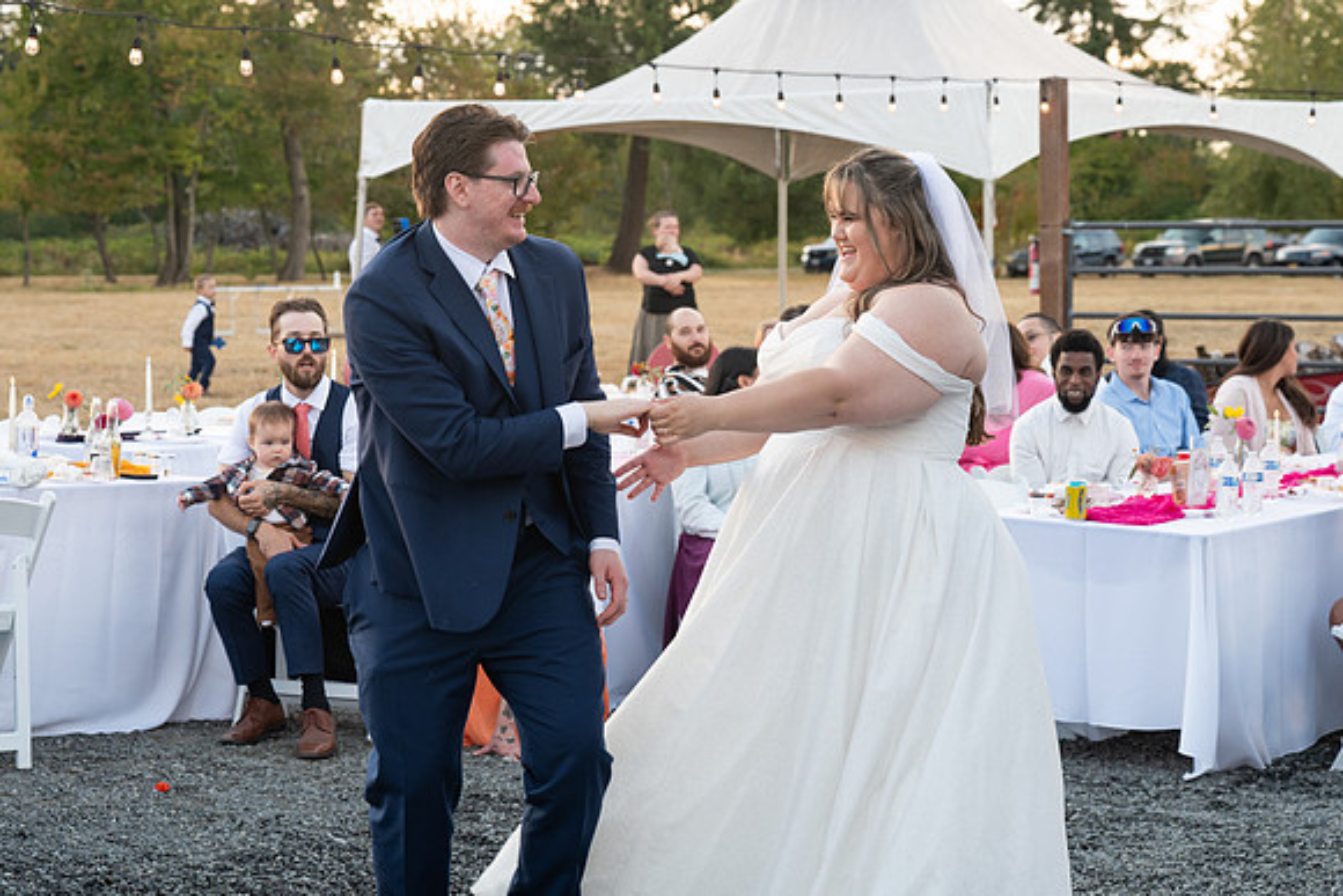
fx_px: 3201
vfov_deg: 15.9
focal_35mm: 86
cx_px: 671
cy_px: 397
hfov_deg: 23.7
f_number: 5.6
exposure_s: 1/160
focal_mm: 73
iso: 800
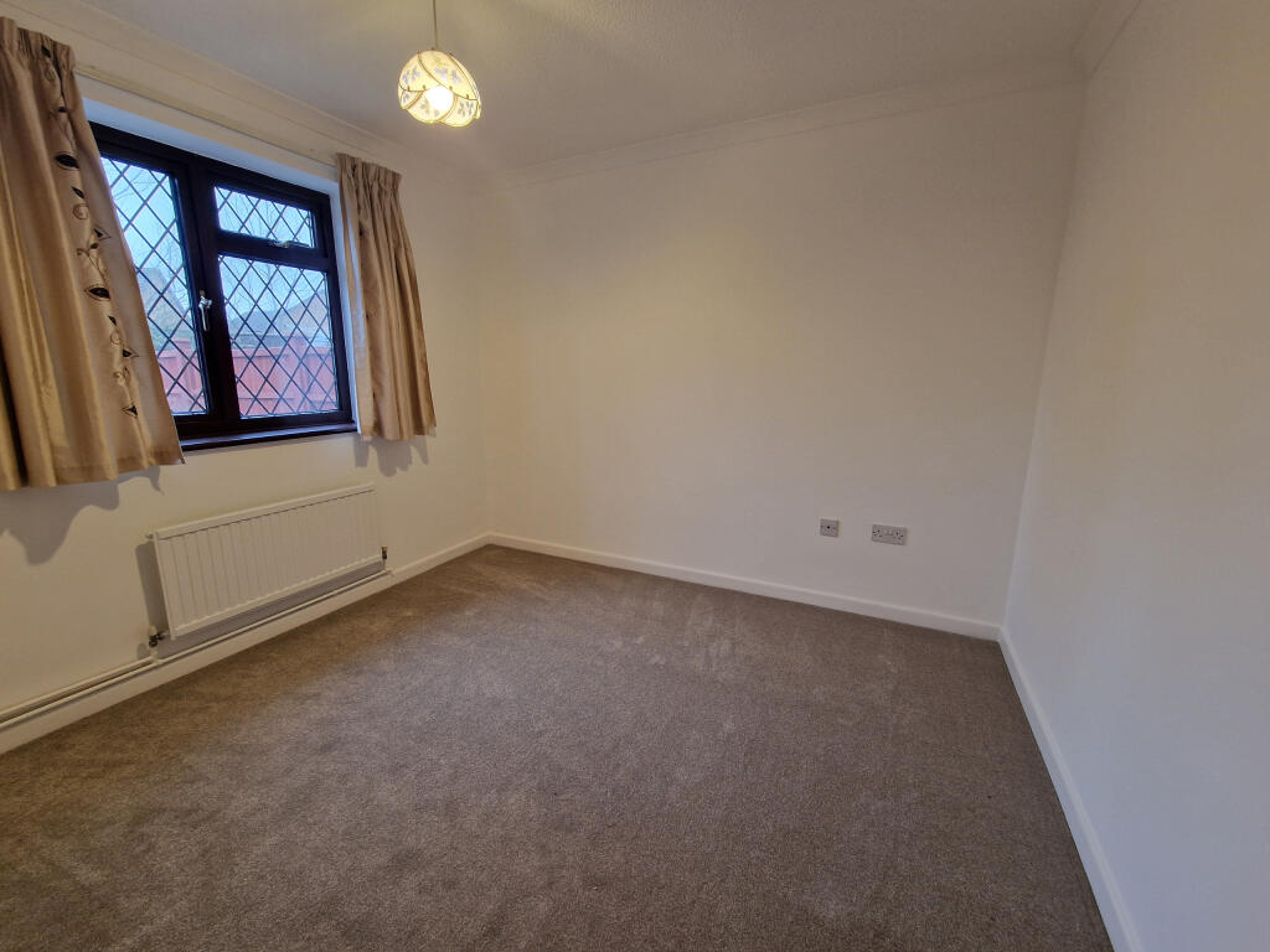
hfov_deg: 106.2
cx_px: 635
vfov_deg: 89.9
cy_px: 476
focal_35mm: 13
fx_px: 477
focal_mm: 2.2
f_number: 2.2
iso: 100
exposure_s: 1/50
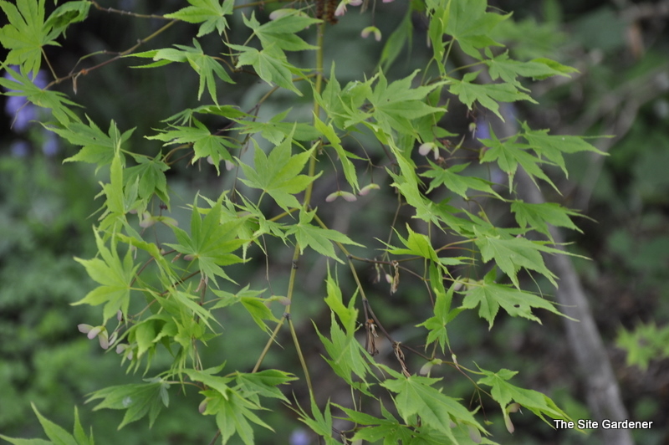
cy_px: 222
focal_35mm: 128
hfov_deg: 16.1
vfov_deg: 10.7
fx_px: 2367
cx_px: 334
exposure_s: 1/125
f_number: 5.6
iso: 400
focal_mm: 85
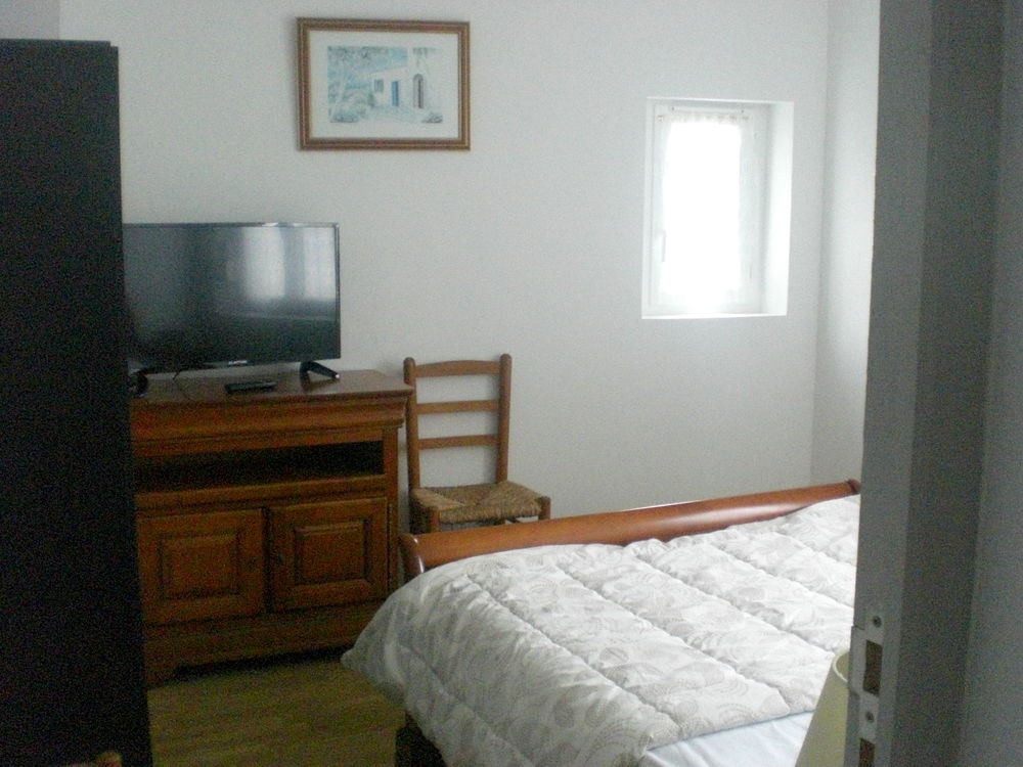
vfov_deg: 37.7
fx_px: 1123
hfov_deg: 49.0
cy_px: 384
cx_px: 512
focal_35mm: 38
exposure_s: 1/125
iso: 800
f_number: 3.1
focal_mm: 6.3
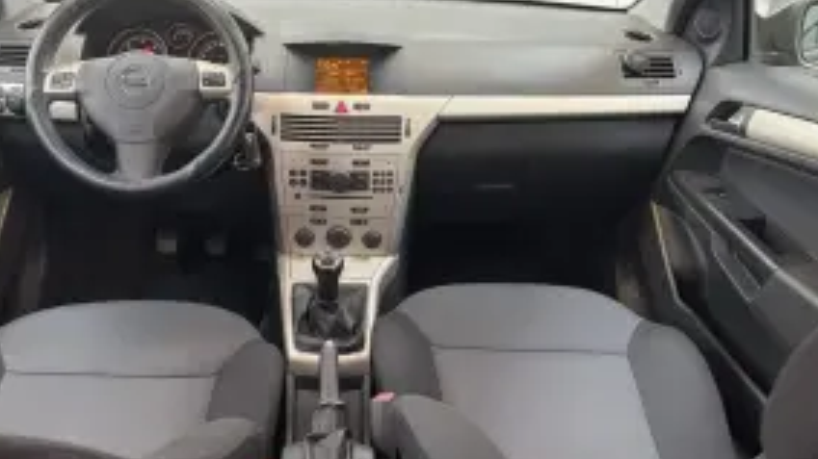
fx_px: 781
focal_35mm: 36
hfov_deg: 54.9
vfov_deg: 32.7
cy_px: 191
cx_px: 327
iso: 125
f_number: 1.6
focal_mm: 5.96
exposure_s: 1/50
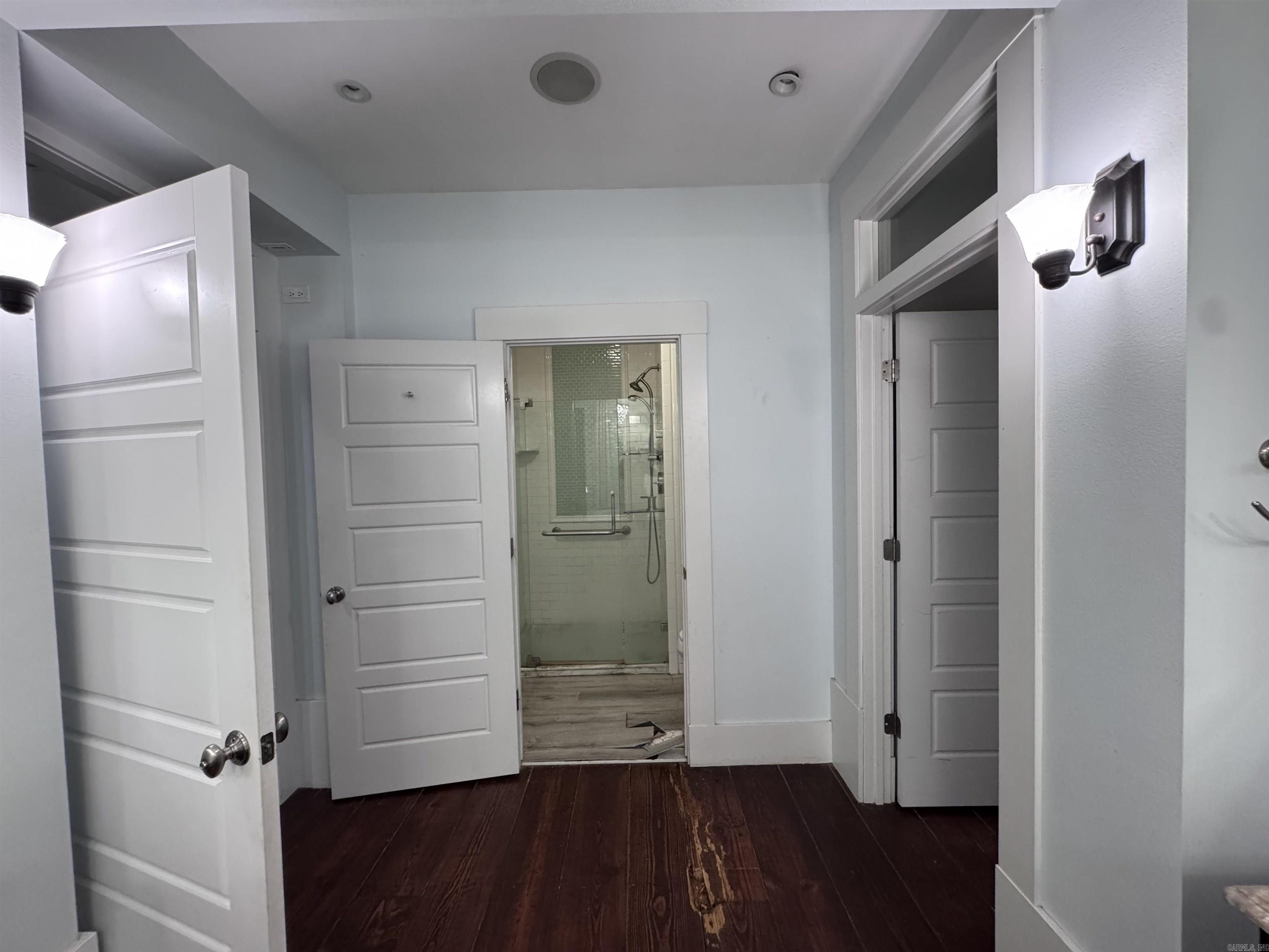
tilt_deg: -2.6
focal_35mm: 14
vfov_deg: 85.7
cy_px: 476
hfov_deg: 102.1
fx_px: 513
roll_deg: +1.0
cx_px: 634
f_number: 2.2
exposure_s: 1/120
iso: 320
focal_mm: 2.22
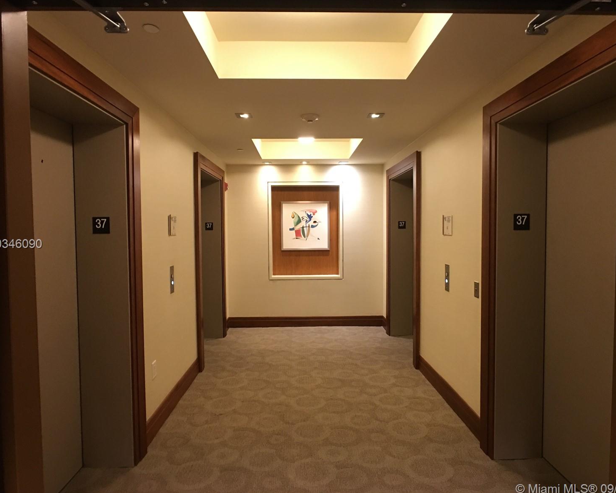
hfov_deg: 57.2
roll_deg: -0.6
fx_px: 565
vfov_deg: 47.1
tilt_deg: -1.5
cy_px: 245
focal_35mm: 31
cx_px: 315
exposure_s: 1/4
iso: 50
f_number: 2.2
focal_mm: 4.15
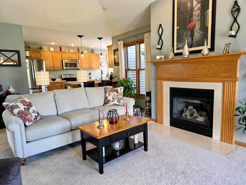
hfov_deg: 73.9
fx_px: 163
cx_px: 123
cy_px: 92
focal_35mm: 23
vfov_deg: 58.9
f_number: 1.7
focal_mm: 6.3
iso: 160
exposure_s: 1/120
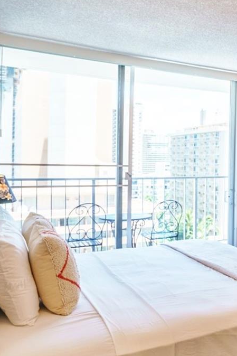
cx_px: 301
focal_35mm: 38
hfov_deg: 29.1
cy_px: 166
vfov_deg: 50.7
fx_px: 375
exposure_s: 1/800
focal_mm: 16
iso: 800
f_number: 5.6
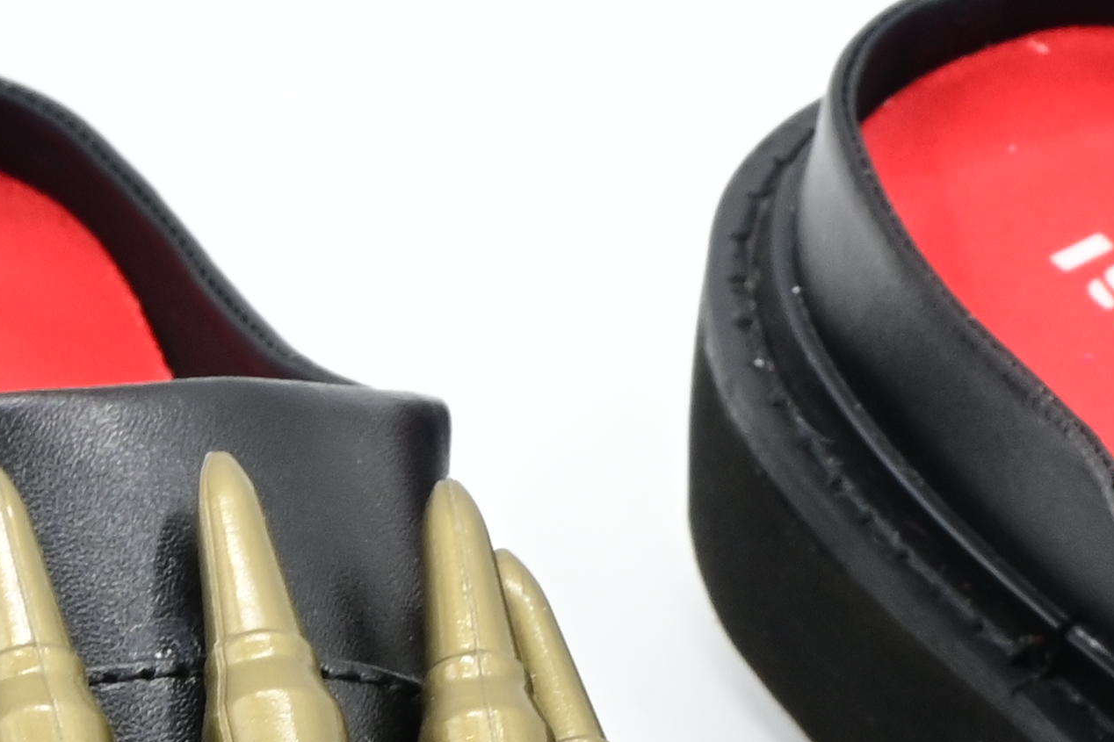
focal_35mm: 224
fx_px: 6930
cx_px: 1098
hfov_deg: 9.1
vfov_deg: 6.1
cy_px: 1152
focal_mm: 34
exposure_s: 1/13
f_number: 11
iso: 400
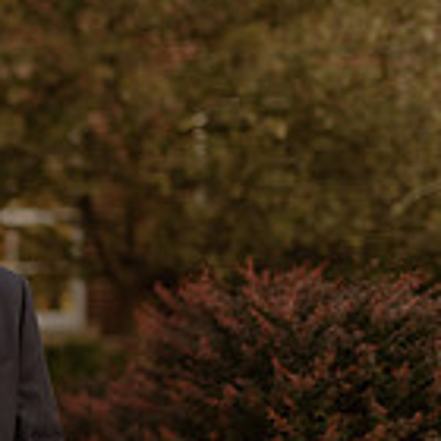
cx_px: -393
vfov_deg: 9.1
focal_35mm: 192
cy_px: 357
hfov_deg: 8.7
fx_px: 2767
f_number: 1.4
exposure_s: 1/320
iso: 250
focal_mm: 50
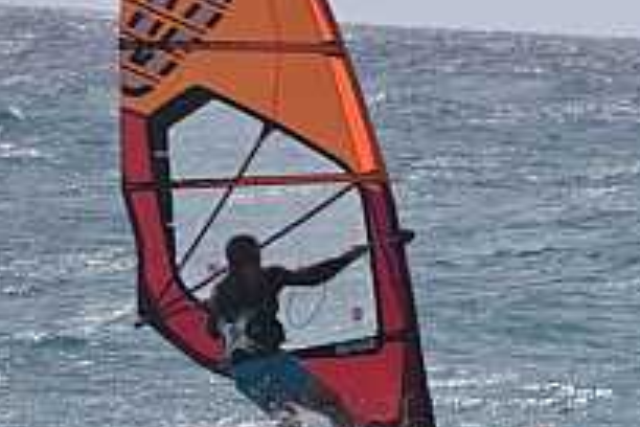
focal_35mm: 658
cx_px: 737
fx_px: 11701
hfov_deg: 3.1
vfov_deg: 2.1
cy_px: 207
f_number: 5
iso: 250
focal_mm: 175
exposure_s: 1/3200
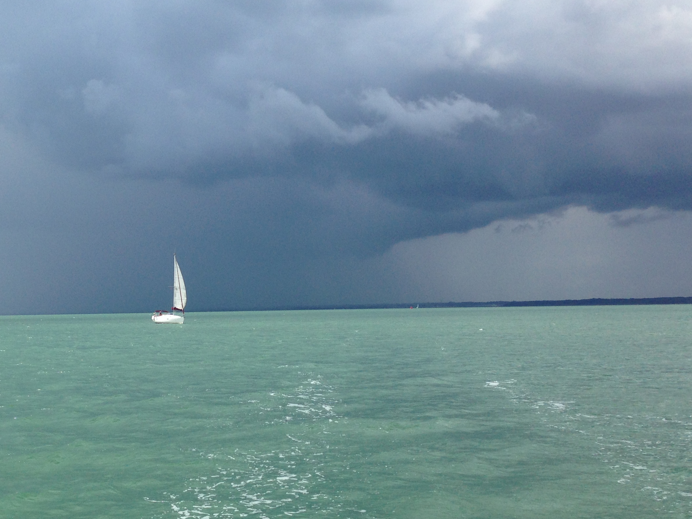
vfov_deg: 28.6
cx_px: 173
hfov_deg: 36.6
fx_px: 1020
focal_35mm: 51
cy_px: 261
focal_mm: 4.12
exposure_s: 1/2169
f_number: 2.4
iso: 50
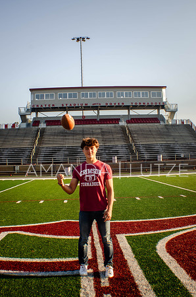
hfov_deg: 25.6
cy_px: 148
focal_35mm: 52
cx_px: 98
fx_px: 431
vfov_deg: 37.9
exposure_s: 1/200
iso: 200
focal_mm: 35
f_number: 7.1
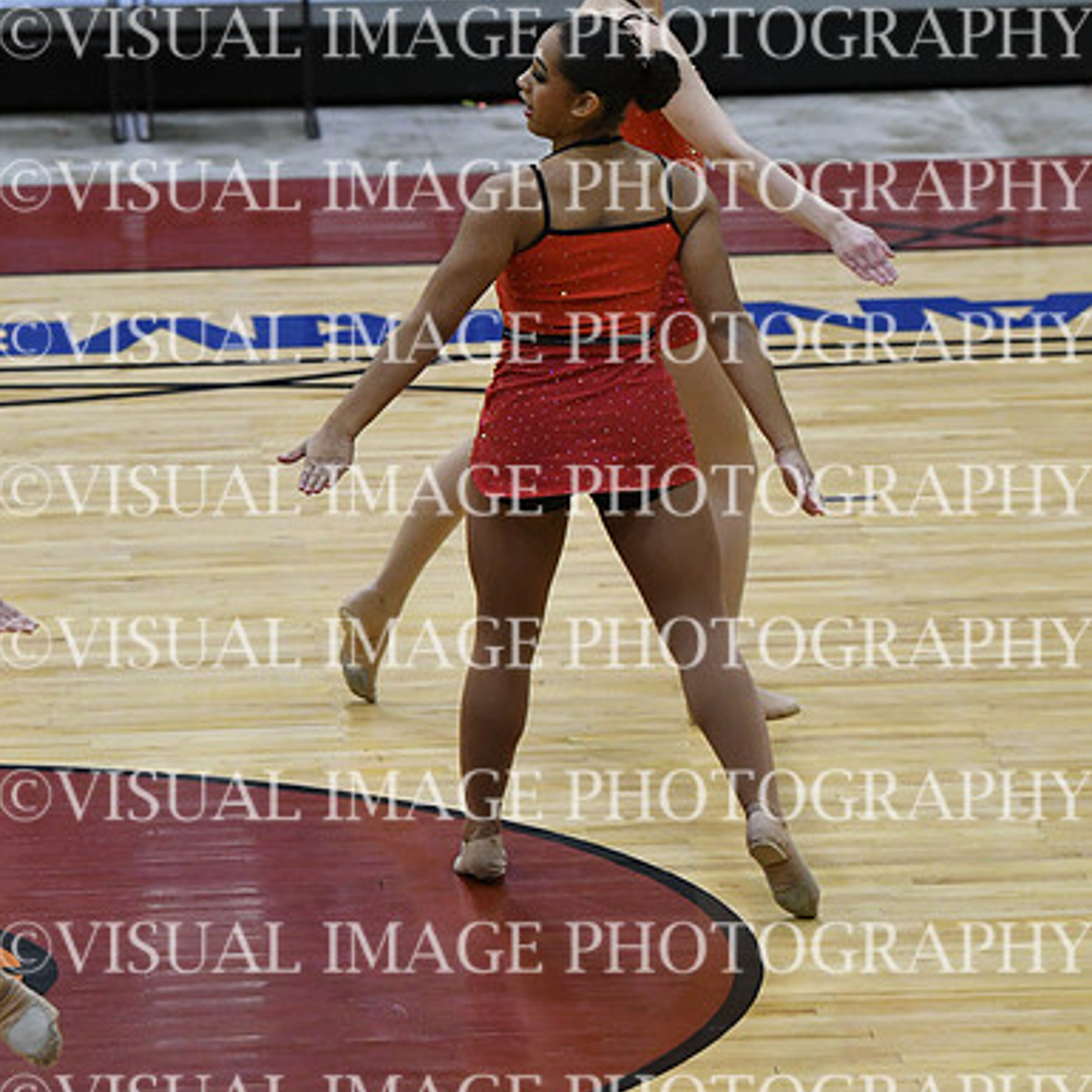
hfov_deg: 6.3
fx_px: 9922
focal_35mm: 278
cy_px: 414
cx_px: 546
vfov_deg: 6.3
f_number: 4
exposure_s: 1/500
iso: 5000
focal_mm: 145
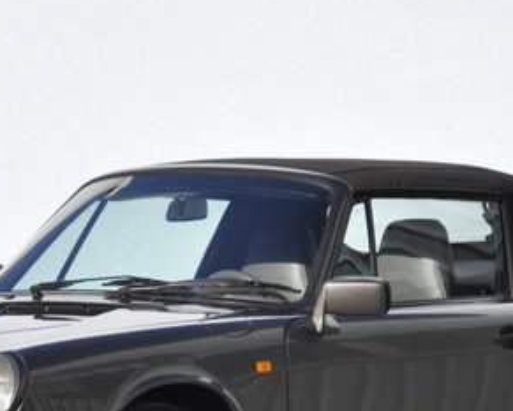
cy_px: 411
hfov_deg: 3.3
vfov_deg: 2.6
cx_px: 206
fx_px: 9022
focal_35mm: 594
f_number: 6
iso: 500
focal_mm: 160
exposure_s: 1/640
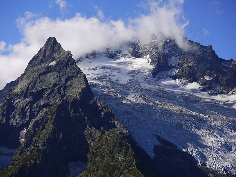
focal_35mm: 90
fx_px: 614
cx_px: 118
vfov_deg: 16.4
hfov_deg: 21.8
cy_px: 88
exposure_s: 1/640
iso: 100
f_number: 8
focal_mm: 45
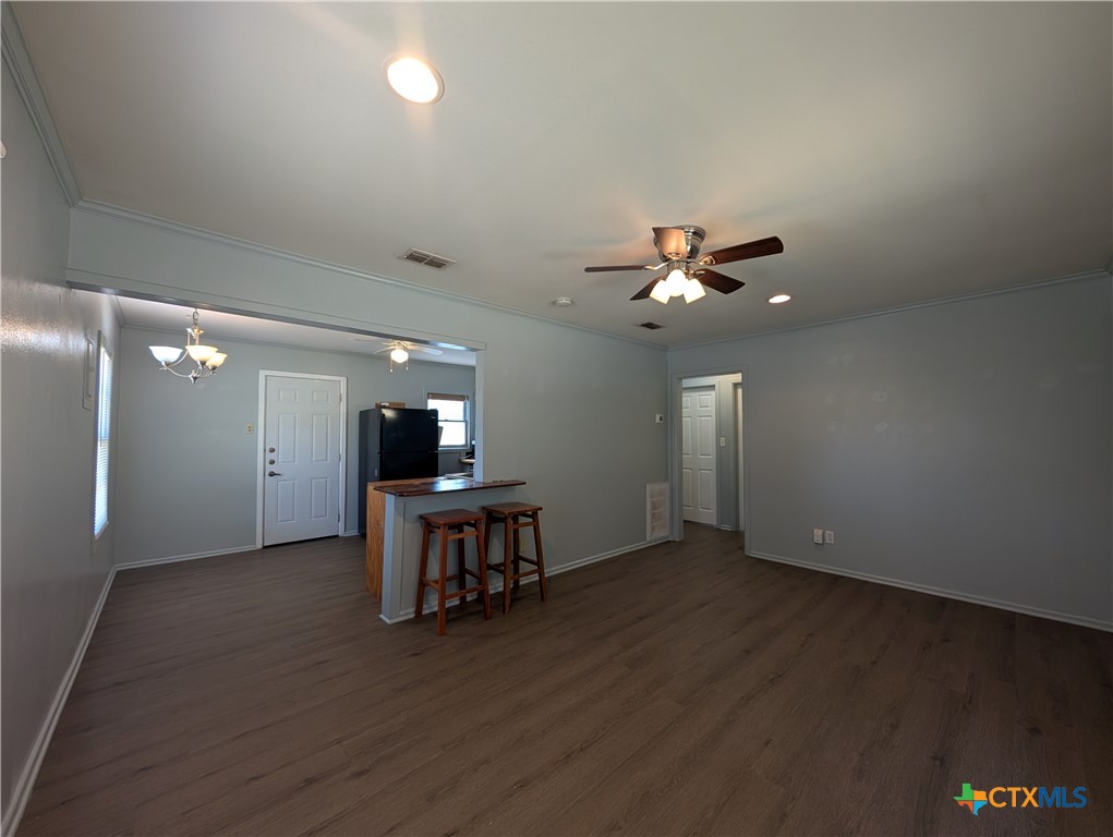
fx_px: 386
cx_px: 556
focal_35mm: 12
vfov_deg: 94.6
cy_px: 418
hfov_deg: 110.5
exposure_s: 1/120
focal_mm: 2.02
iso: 114
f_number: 1.7
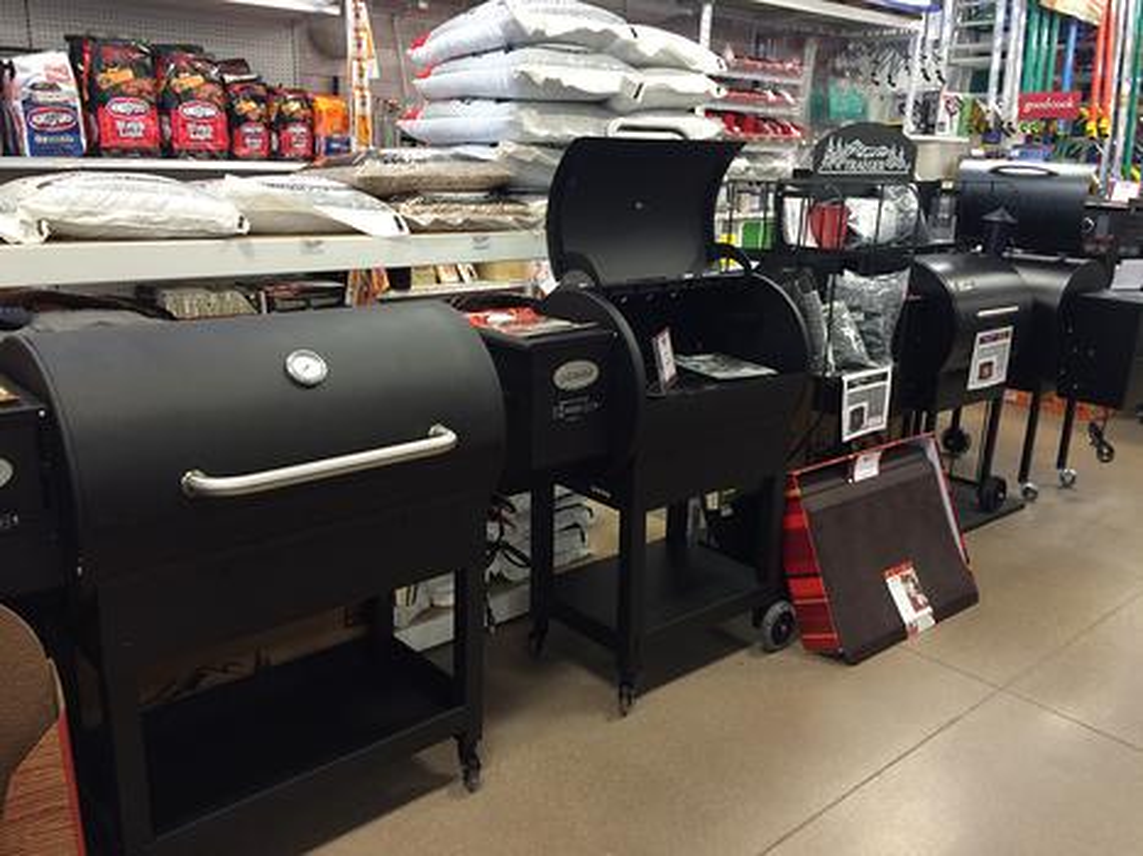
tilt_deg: -17.5
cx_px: 572
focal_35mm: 29
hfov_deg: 61.7
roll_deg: -1.0
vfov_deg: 48.2
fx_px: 957
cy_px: 428
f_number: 2.2
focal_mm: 4.15
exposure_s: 1/30
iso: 50
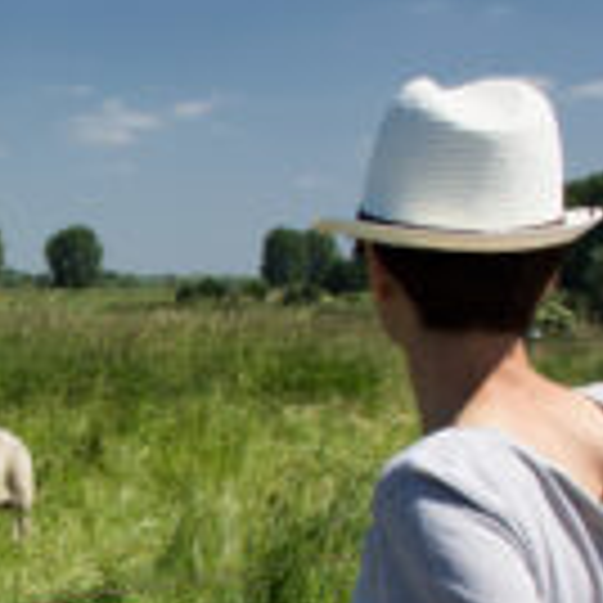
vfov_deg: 14.5
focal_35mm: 120
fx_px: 2365
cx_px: -144
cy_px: 472
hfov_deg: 14.0
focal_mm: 28
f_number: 7.1
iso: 200
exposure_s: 1/200
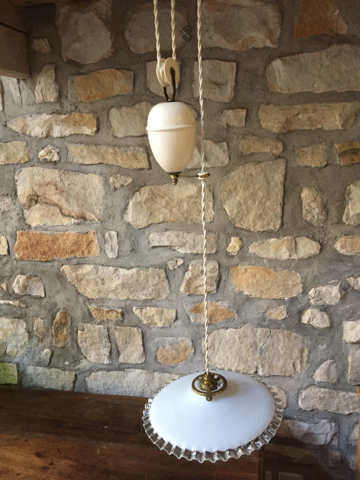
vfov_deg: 61.7
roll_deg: +3.0
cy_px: 240
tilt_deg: -13.2
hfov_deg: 48.2
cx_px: 180
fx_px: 402
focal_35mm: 29
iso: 250
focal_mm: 4.15
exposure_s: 1/33
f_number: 2.2
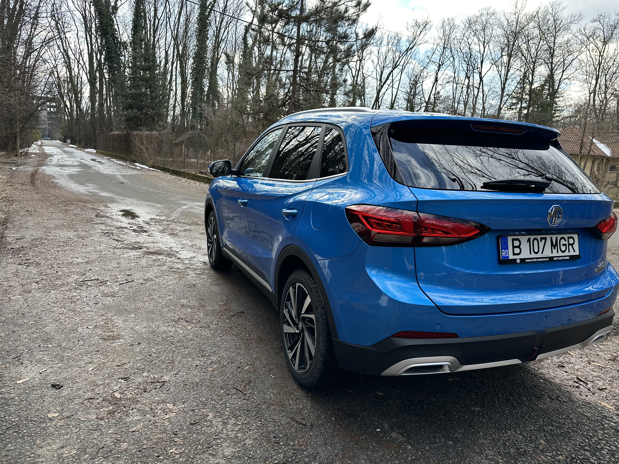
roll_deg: -5.3
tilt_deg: -10.1
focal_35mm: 24
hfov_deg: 71.6
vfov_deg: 56.8
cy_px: 232
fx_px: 429
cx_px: 310
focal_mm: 6.86
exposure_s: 1/680
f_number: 1.78
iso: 80
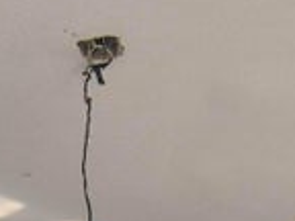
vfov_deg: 16.0
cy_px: 444
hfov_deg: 26.7
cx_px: 47
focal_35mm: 71
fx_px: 605
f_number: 2.2
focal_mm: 1.65
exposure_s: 1/260
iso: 50
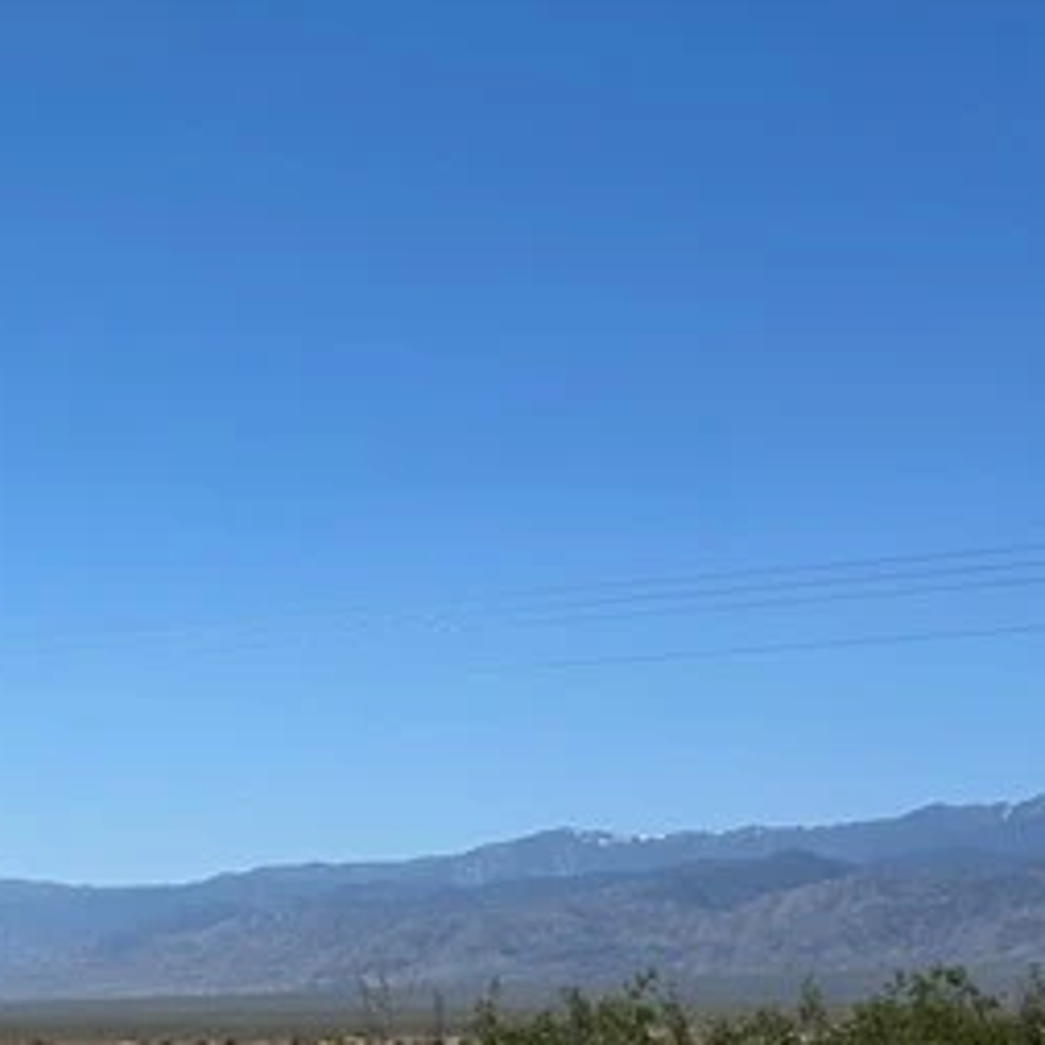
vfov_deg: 18.3
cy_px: 1012
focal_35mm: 93
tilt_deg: -1.5
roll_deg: +0.1
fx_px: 3176
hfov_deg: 17.4
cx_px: -359
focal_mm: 5.7
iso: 50
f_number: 1.5
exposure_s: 1/7463
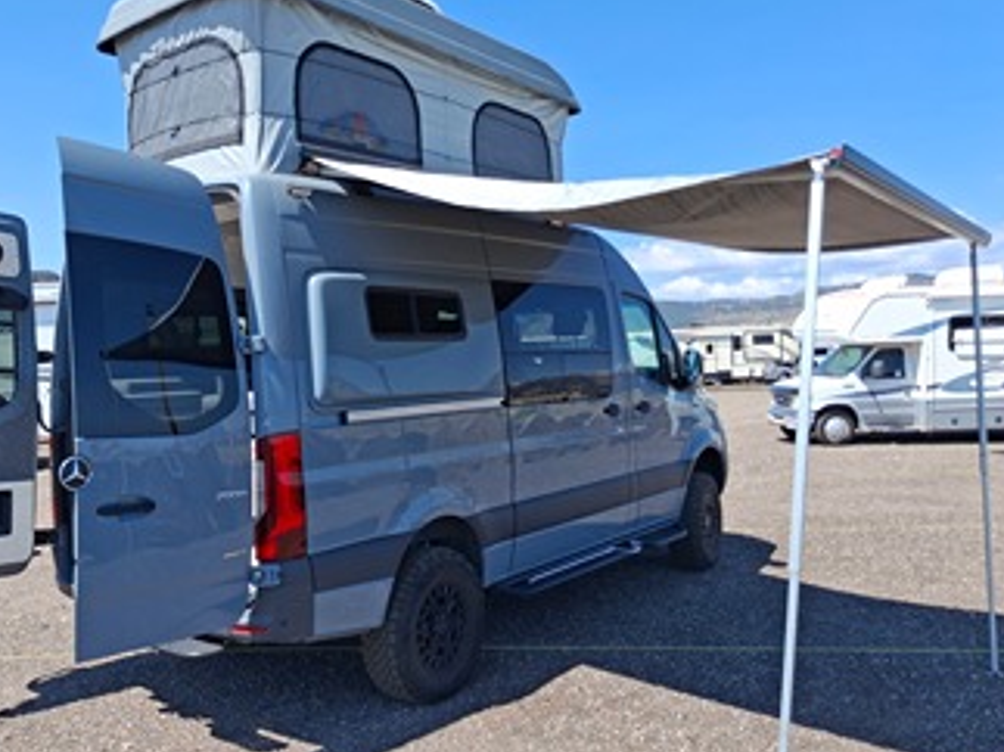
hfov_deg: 57.8
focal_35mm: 31
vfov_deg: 45.4
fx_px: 899
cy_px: 404
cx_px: 395
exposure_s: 1/1490
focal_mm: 4.69
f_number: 1.8
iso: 25
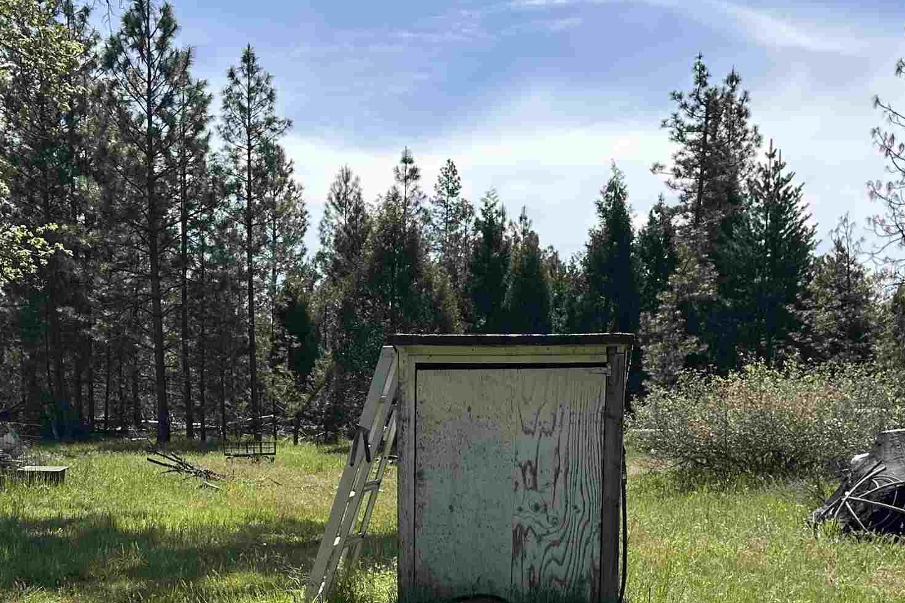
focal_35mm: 52
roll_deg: -1.4
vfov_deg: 24.5
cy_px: 636
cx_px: 393
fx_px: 1307
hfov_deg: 38.1
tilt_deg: -9.3
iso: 80
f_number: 1.78
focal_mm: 6.86
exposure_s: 1/2525
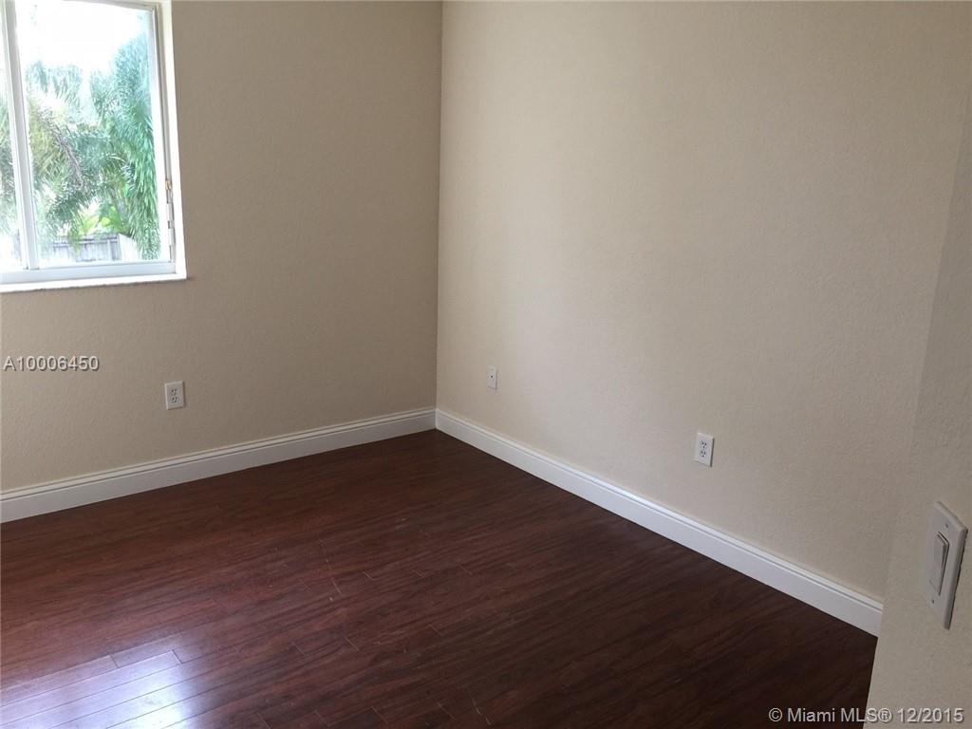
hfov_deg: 61.7
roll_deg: -2.0
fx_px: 814
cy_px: 364
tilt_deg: -13.1
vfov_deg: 48.2
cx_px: 486
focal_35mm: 29
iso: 40
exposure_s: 1/30
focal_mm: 4.15
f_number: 2.2
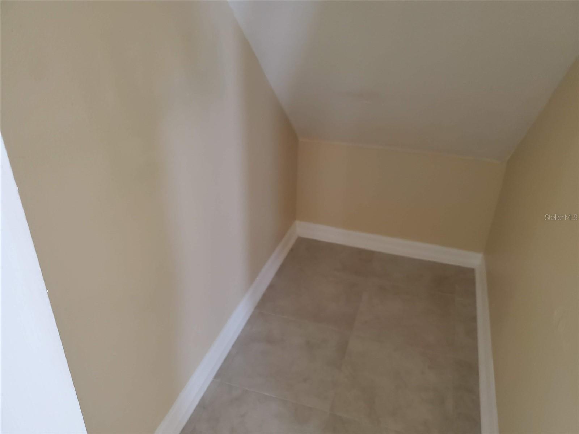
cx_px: 290
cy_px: 217
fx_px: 435
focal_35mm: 26
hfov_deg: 67.3
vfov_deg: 53.1
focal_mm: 4.3
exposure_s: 1/40
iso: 400
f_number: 1.5
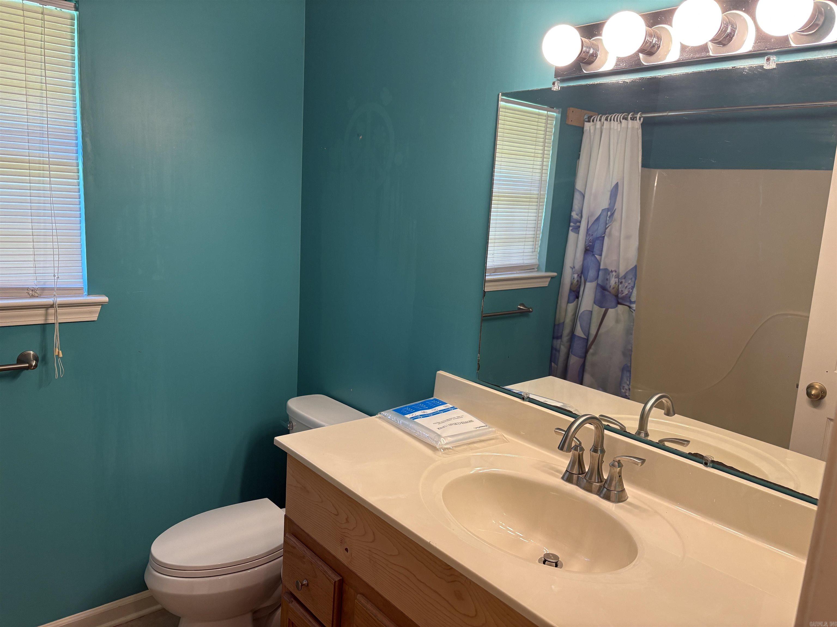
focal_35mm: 26
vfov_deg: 53.1
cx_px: 418
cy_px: 314
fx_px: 629
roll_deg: -3.5
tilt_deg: -9.6
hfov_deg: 67.3
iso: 125
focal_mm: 5.96
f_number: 1.6
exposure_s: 1/60
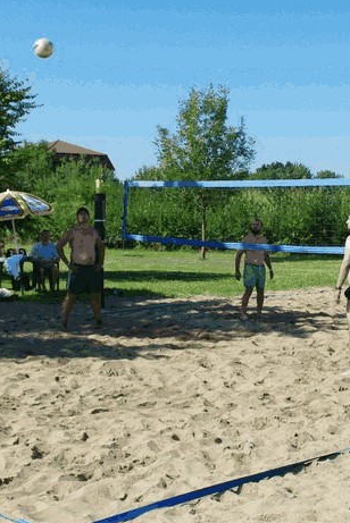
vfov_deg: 33.2
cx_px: 194
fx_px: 874
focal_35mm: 60
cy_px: 203
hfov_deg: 22.6
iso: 100
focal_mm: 18
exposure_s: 1/250
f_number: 6.7
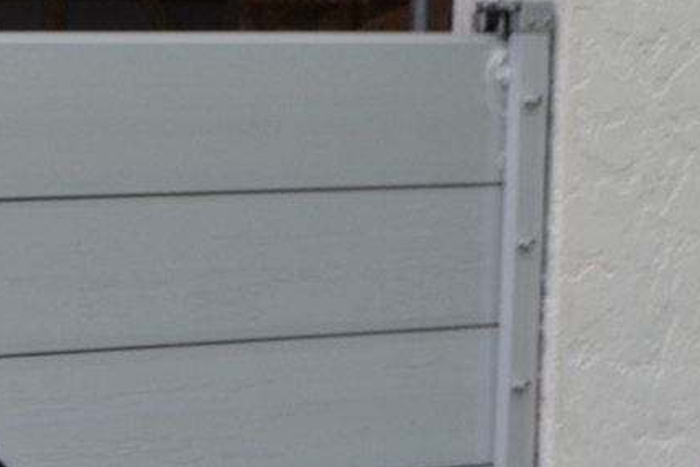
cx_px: -271
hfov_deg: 10.9
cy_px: 578
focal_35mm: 183
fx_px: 3558
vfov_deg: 7.4
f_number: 6.3
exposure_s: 1/160
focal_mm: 26
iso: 100
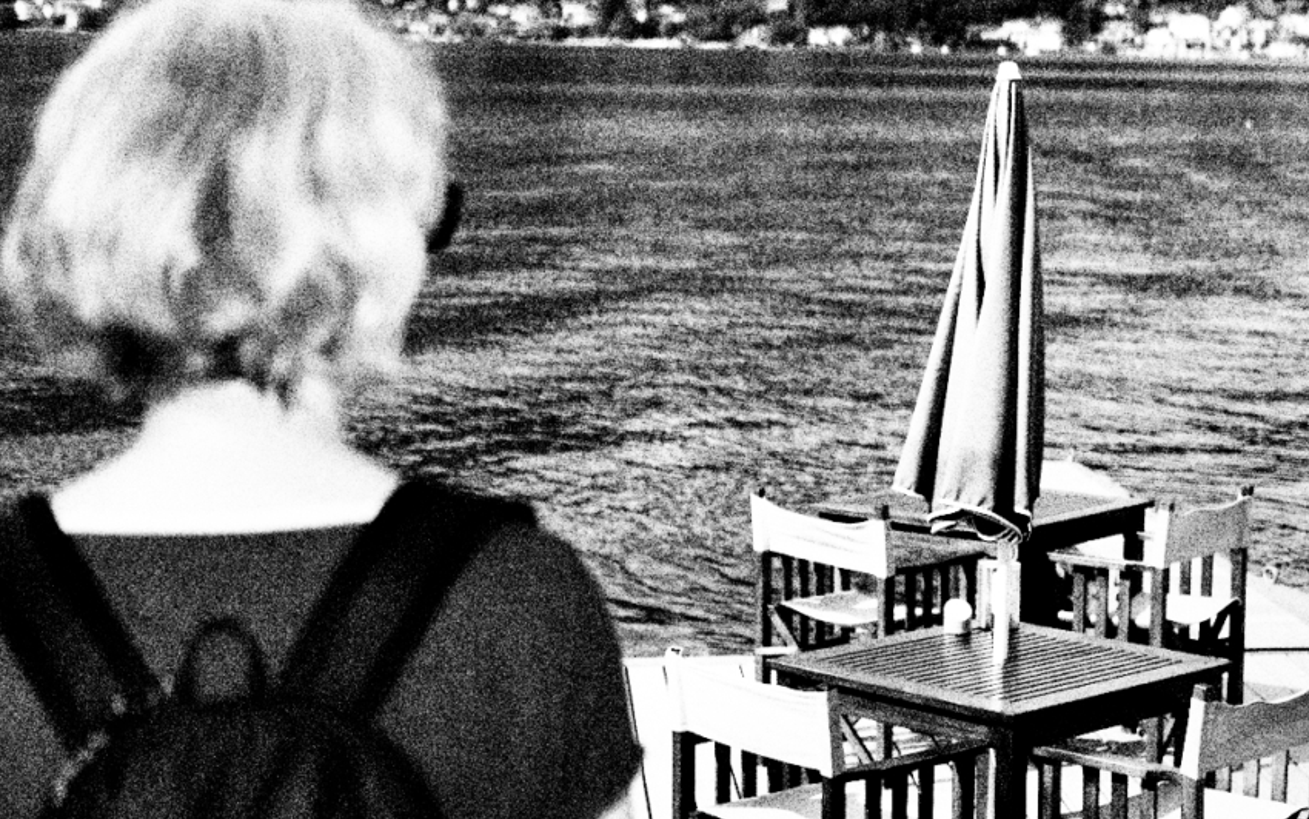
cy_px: 370
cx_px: 1137
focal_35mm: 86
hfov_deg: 23.5
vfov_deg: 15.2
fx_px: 3069
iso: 200
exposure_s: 1/2000
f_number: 1.7
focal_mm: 28
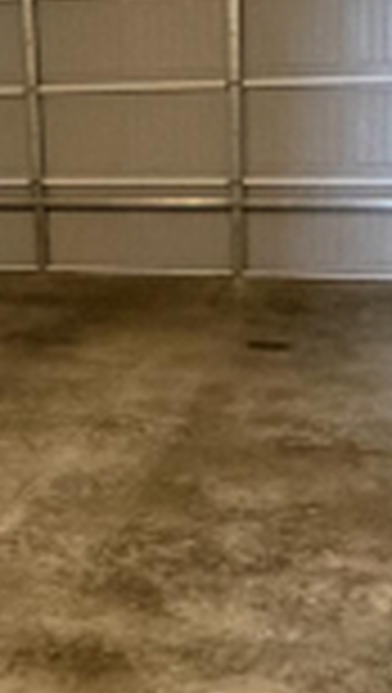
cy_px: 292
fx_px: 1216
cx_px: 34
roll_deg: +4.3
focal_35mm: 66
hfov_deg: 18.0
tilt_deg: -14.4
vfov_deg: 31.8
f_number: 2.2
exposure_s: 1/60
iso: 1250
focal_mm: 2.22
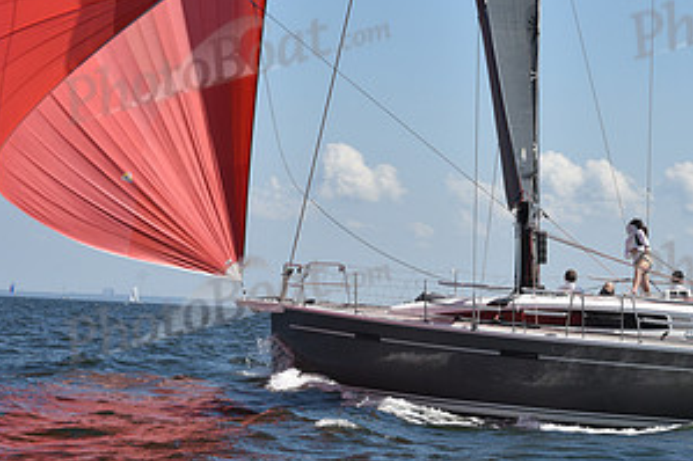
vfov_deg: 10.1
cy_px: 152
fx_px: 2616
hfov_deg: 15.0
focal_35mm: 136
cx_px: 512
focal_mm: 70
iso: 320
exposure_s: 1/1250
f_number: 9
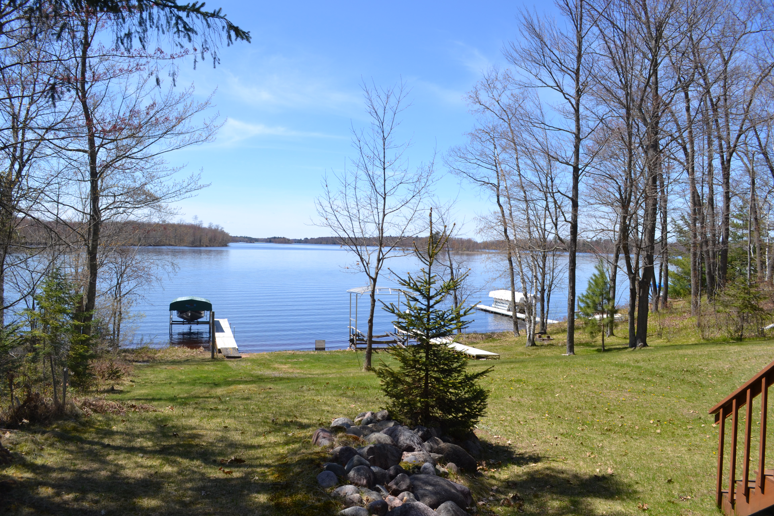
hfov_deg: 67.4
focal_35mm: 27
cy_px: 258
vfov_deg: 47.9
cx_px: 387
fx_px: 580
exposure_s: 1/250
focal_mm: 18
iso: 100
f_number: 7.1
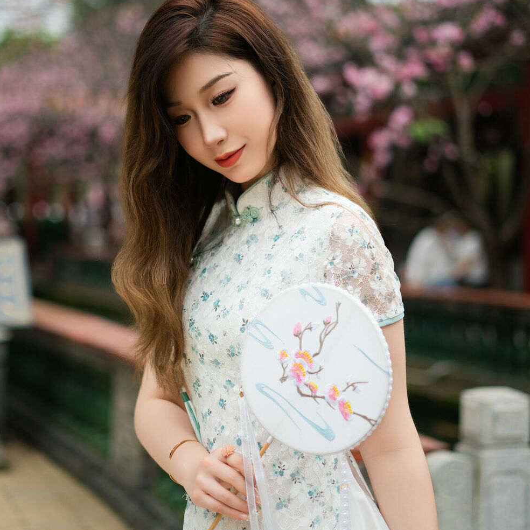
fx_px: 1178
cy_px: 229
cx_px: 263
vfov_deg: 25.3
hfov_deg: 25.4
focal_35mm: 68
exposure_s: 1/320
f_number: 1.8
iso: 100
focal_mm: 50
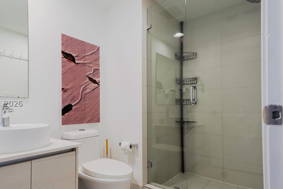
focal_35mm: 23
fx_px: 181
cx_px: 117
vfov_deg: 55.0
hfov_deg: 75.5
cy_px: 103
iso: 640
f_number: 5
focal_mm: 16
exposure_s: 1/800
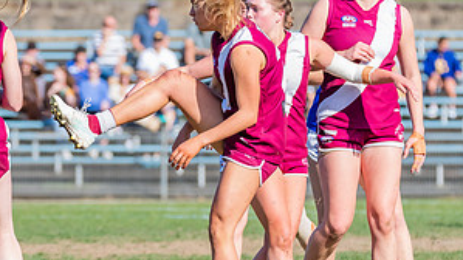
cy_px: 161
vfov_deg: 1.6
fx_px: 9402
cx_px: 114
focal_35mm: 766
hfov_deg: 2.8
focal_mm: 300
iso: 800
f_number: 8
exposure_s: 1/1600
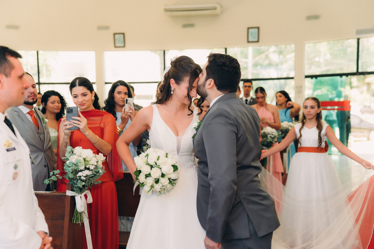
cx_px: 187
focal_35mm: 51
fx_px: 530
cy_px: 124
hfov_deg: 38.9
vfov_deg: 26.5
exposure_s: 1/320
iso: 500
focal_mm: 51
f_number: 2.8
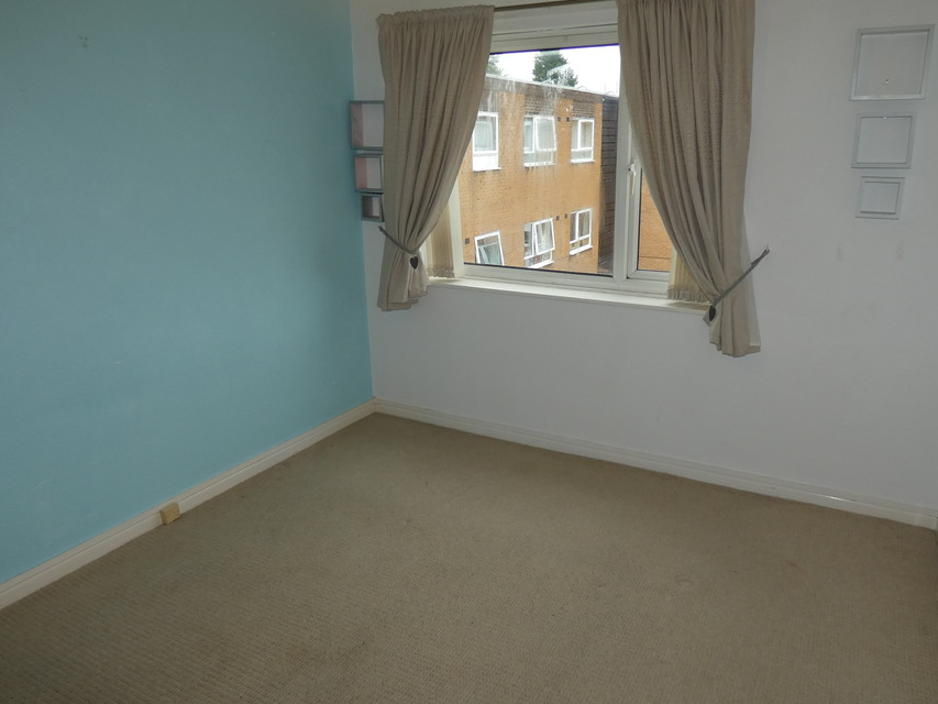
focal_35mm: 24
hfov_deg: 71.5
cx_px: 509
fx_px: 650
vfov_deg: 56.8
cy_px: 334
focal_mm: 3.6
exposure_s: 1/60
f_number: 2.8
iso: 80
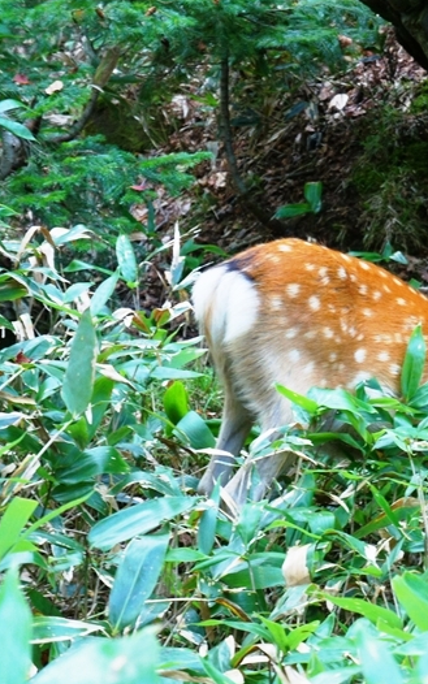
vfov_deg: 16.3
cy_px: 345
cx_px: 421
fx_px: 2383
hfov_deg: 10.2
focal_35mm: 128
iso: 1600
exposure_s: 1/20
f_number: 5.6
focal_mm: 55
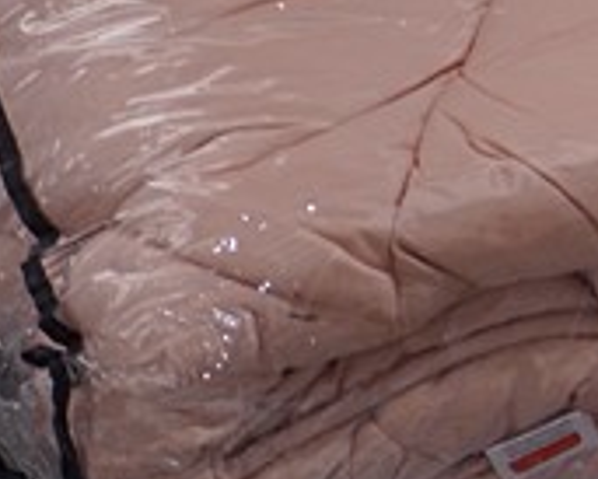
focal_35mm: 191
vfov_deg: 8.0
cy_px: -70
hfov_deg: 9.1
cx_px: 1441
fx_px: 3382
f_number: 4
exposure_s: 1/60
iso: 200
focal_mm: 29
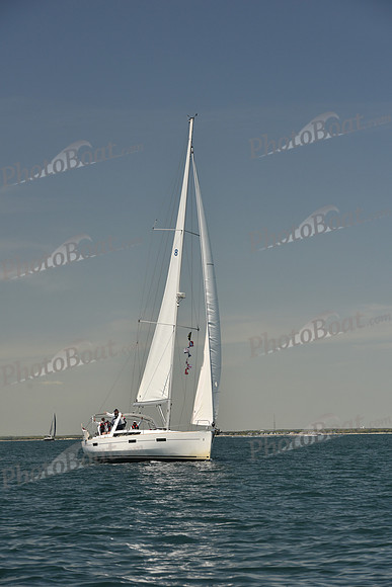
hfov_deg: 13.7
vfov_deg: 20.4
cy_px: 294
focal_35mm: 100
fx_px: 1632
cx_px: 196
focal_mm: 100
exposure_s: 1/800
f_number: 6.3
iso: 250
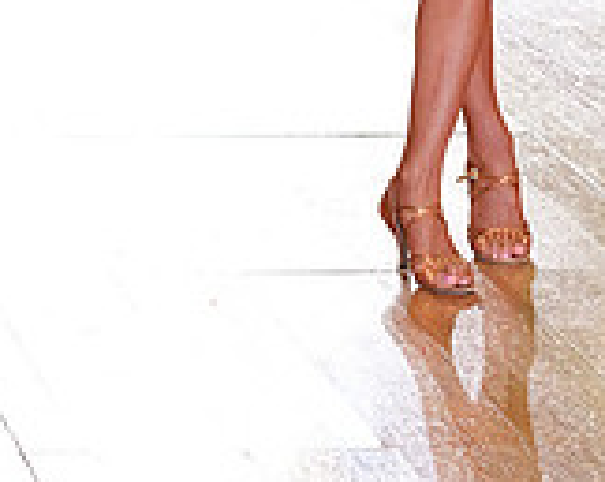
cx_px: 196
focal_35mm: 296
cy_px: -333
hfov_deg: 6.5
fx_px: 5291
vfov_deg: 5.2
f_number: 6.3
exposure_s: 1/320
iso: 6400
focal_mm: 88
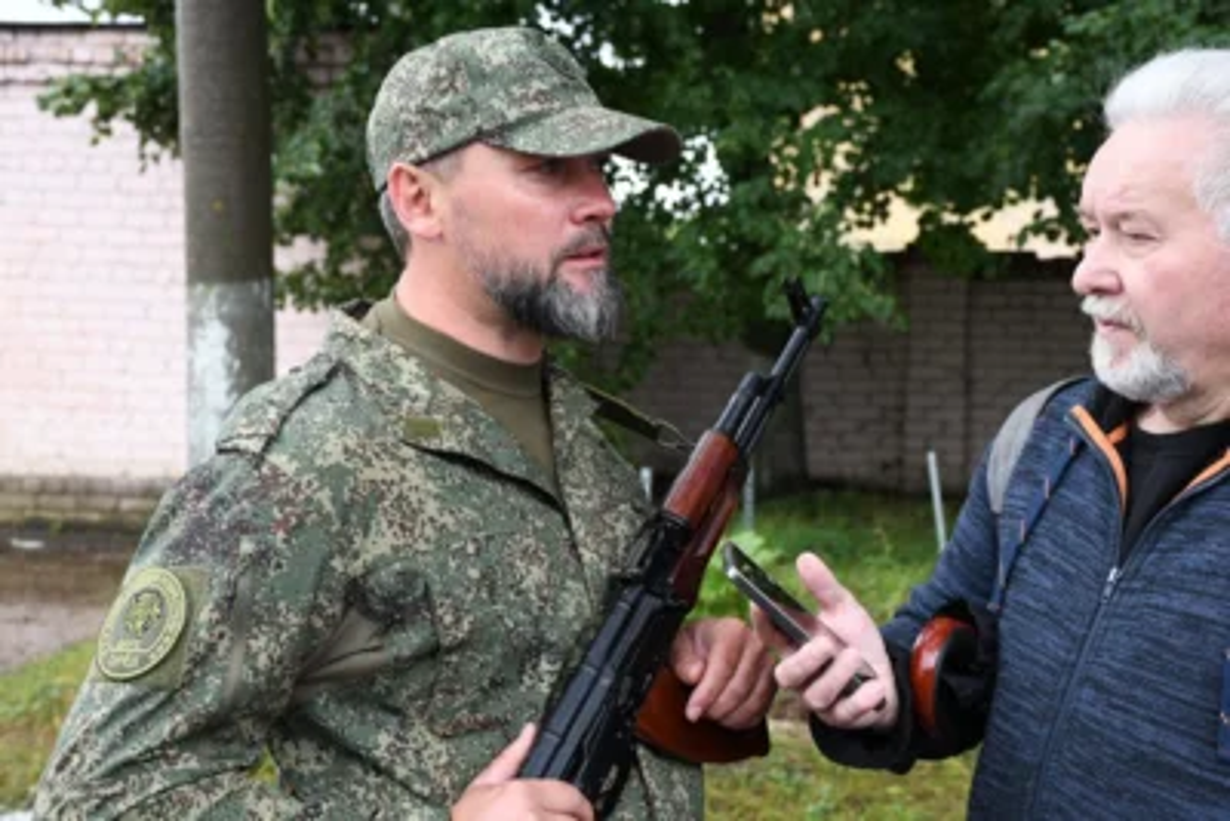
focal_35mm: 52
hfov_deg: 38.2
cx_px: 615
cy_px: 410
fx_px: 1777
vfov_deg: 26.0
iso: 250
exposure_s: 1/125
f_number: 5.6
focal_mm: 35
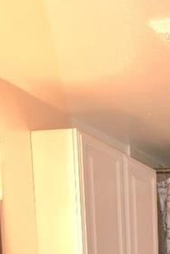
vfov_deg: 25.6
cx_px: 285
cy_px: 348
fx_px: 460
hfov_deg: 17.8
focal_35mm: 65
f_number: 5.6
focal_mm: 10
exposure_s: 1/125
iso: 360
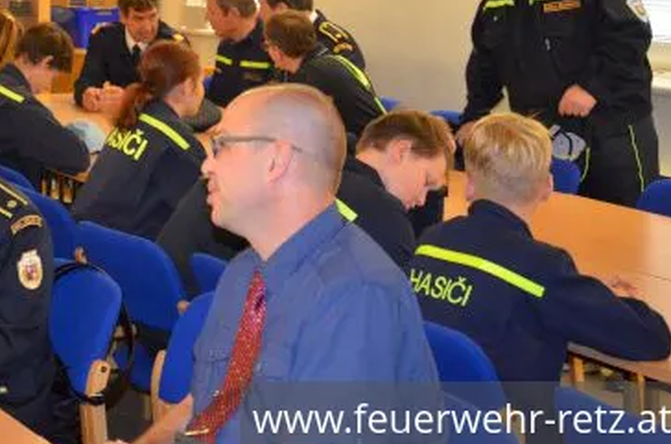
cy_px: 64
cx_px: 85
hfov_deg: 22.0
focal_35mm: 91
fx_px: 1692
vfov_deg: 14.8
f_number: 4.2
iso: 1600
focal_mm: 34
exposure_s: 1/60
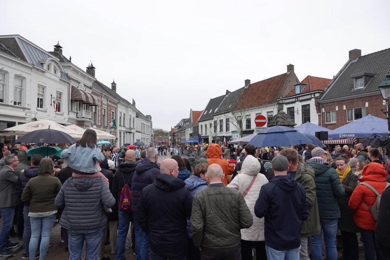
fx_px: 260
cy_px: 130
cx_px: 195
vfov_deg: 53.1
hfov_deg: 73.7
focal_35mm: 24
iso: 100
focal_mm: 8.87
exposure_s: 1/250
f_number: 3.2
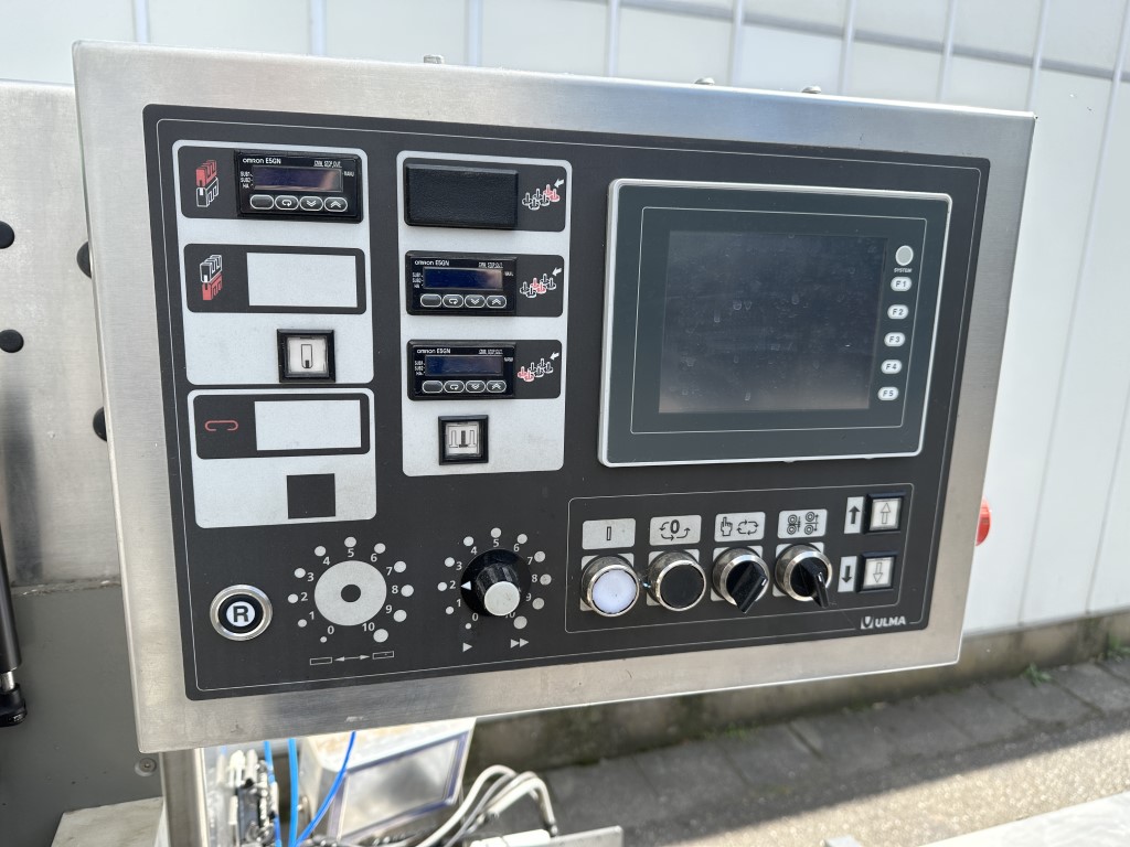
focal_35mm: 24
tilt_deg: -11.2
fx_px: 783
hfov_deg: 71.6
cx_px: 565
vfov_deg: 56.8
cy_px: 424
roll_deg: -2.1
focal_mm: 6.86
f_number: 1.78
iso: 80
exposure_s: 1/1304
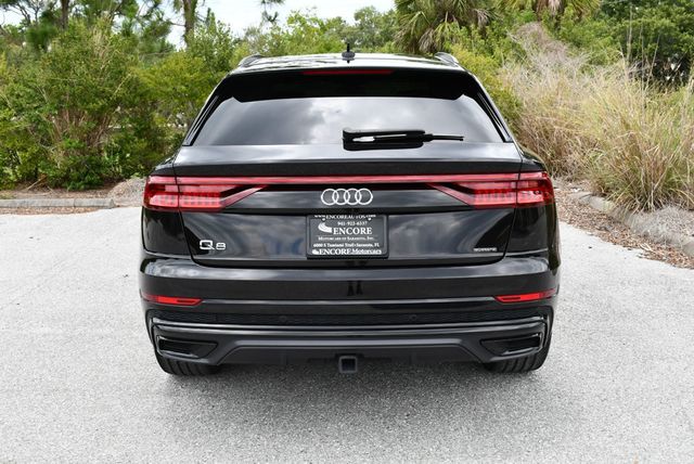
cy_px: 232
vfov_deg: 36.9
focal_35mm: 36
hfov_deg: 53.1
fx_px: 695
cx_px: 347
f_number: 7.1
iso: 200
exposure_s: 1/250
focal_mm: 18
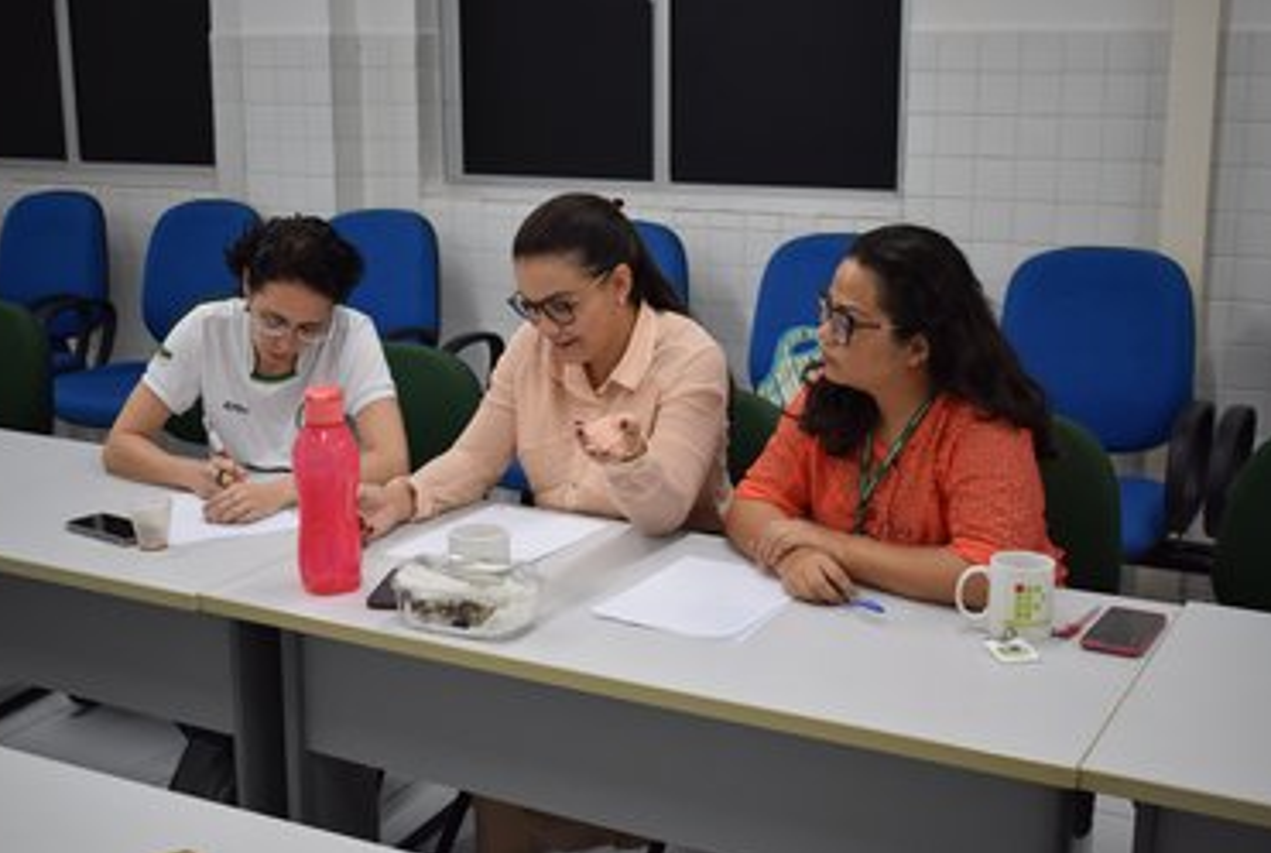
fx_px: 1663
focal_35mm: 47
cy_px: 435
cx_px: 613
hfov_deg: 41.8
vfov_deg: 28.8
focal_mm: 30
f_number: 4.2
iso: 400
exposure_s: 1/60
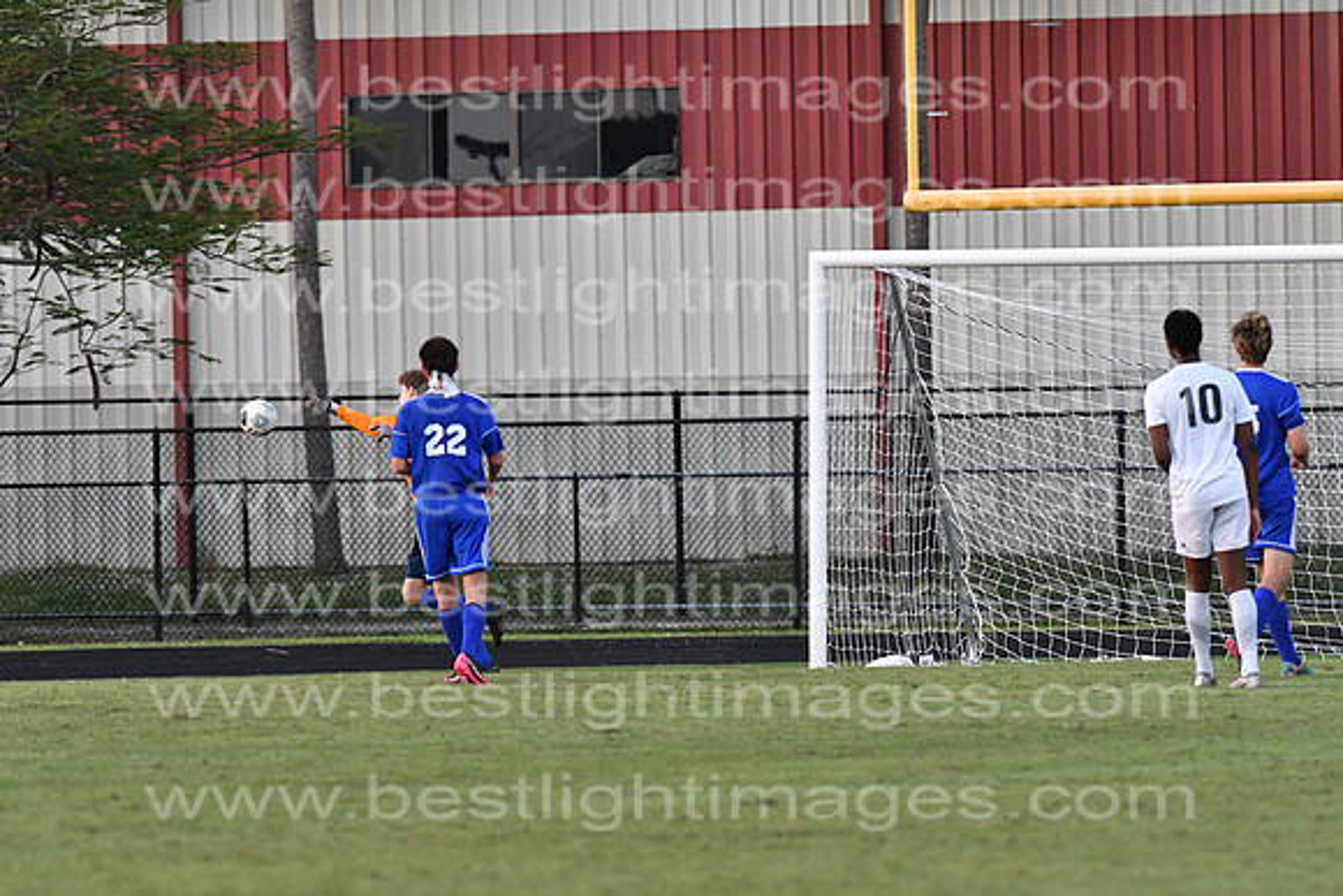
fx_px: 16791
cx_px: 672
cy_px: 448
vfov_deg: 3.1
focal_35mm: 450
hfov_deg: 4.6
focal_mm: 300
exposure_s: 1/1000
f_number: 4.5
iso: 4000
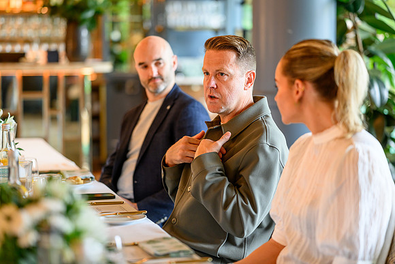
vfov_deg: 15.9
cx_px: 198
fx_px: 941
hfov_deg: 23.7
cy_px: 132
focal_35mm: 86
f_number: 1.8
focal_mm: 85
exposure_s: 1/200
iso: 800
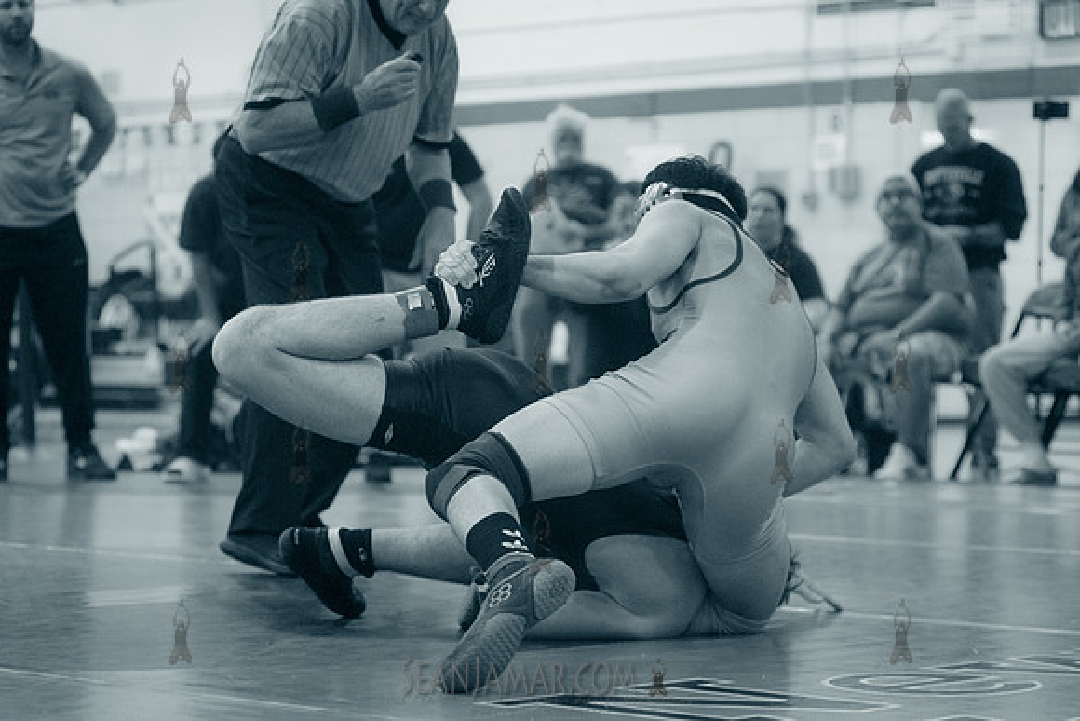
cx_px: 498
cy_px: 450
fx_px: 2997
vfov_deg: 13.7
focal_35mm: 100
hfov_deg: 20.4
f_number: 3.5
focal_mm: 80
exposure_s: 1/500
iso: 8000
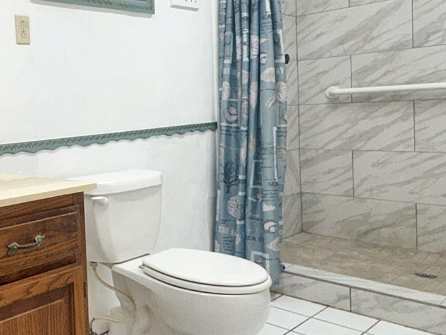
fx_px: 490
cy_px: 134
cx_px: -14
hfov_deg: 41.6
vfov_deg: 37.6
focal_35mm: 38
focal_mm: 2.2
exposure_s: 1/120
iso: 80
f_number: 2.2
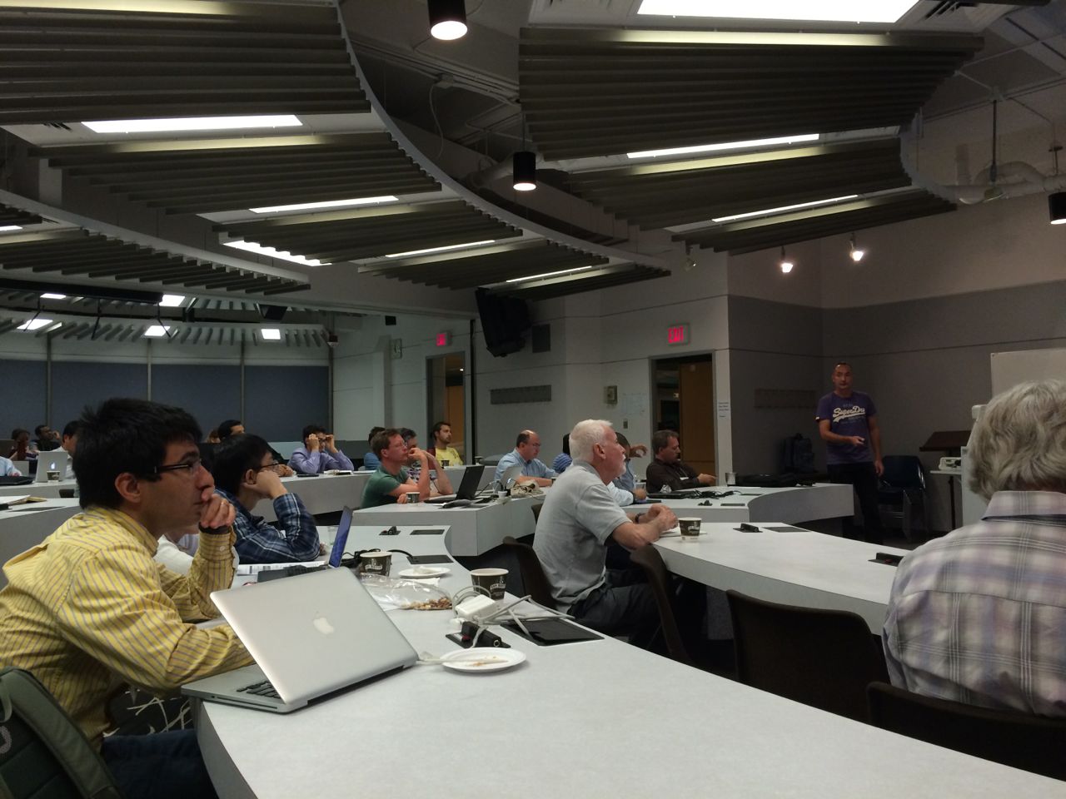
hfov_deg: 60.0
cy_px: 400
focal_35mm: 30
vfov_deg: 46.8
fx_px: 924
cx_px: 533
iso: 64
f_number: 2.2
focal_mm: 4.12
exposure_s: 1/30
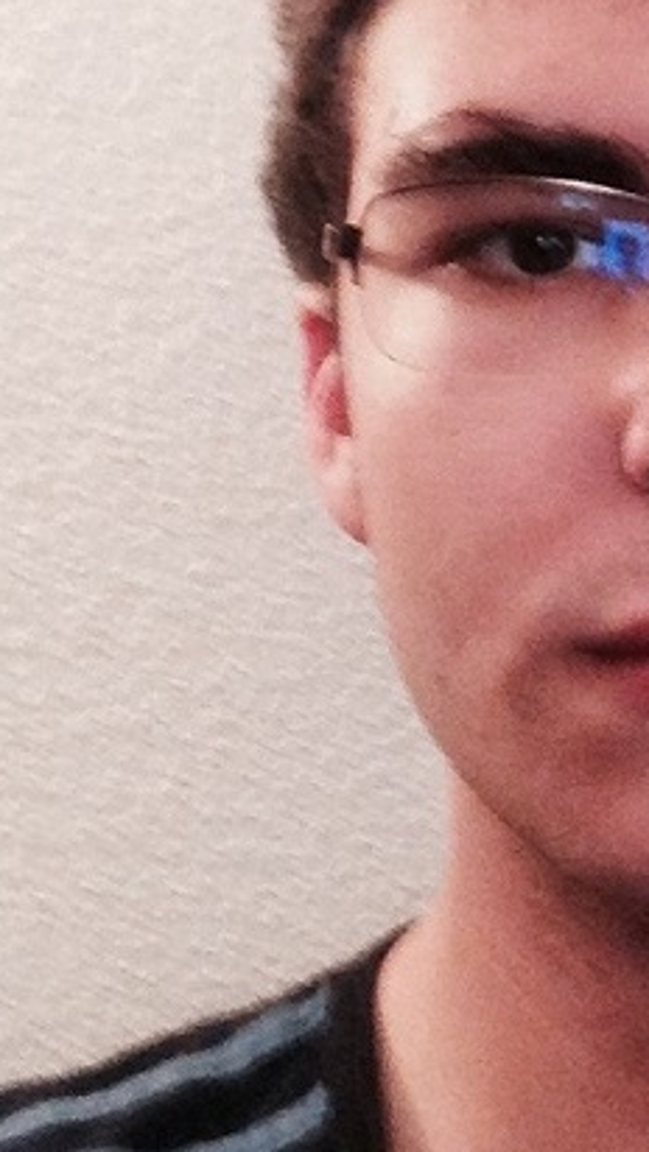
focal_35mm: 74
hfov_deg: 15.9
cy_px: 257
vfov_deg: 28.1
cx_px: 713
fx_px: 2262
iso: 250
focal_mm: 2.18
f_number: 2.4
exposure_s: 1/17
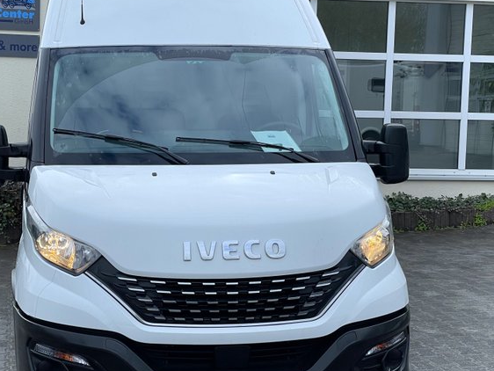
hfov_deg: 26.3
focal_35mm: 74
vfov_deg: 19.9
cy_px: 194
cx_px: 200
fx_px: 1056
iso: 25
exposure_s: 1/826
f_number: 2
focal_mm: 6
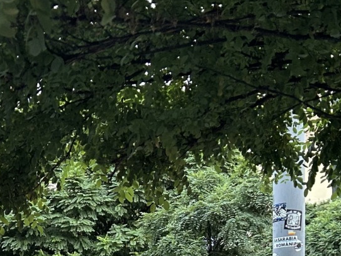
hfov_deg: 20.0
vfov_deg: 14.4
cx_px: 20
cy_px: 376
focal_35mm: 96
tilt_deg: -3.2
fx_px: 945
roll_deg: +1.6
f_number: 1.5
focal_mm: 5.7
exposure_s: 1/120
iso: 125
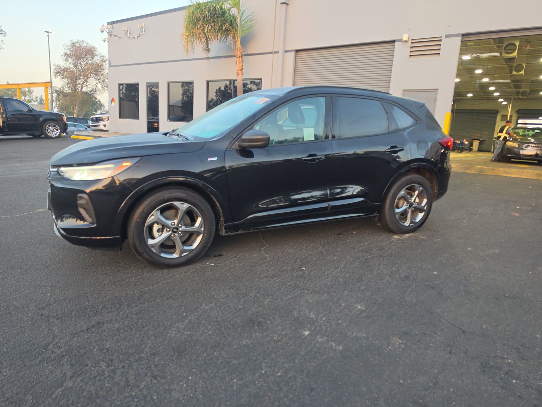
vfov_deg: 58.9
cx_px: 271
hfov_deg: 73.9
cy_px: 204
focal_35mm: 23
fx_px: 360
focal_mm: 6.5
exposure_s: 1/119
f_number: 1.4
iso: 23
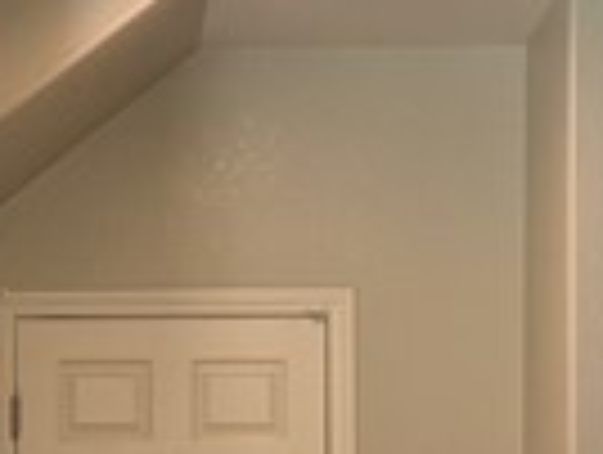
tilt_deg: -0.9
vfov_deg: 8.0
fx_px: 3194
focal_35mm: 183
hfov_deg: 10.7
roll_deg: -0.3
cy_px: 647
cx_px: 94
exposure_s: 1/120
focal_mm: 6.76
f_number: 1.78
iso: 125
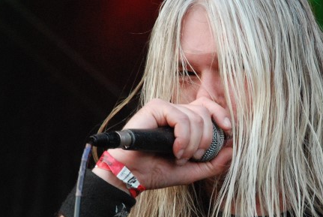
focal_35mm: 376
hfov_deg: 5.5
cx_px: 230
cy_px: 153
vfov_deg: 3.7
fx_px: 3379
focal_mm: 135
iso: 1600
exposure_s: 1/60
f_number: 9.5
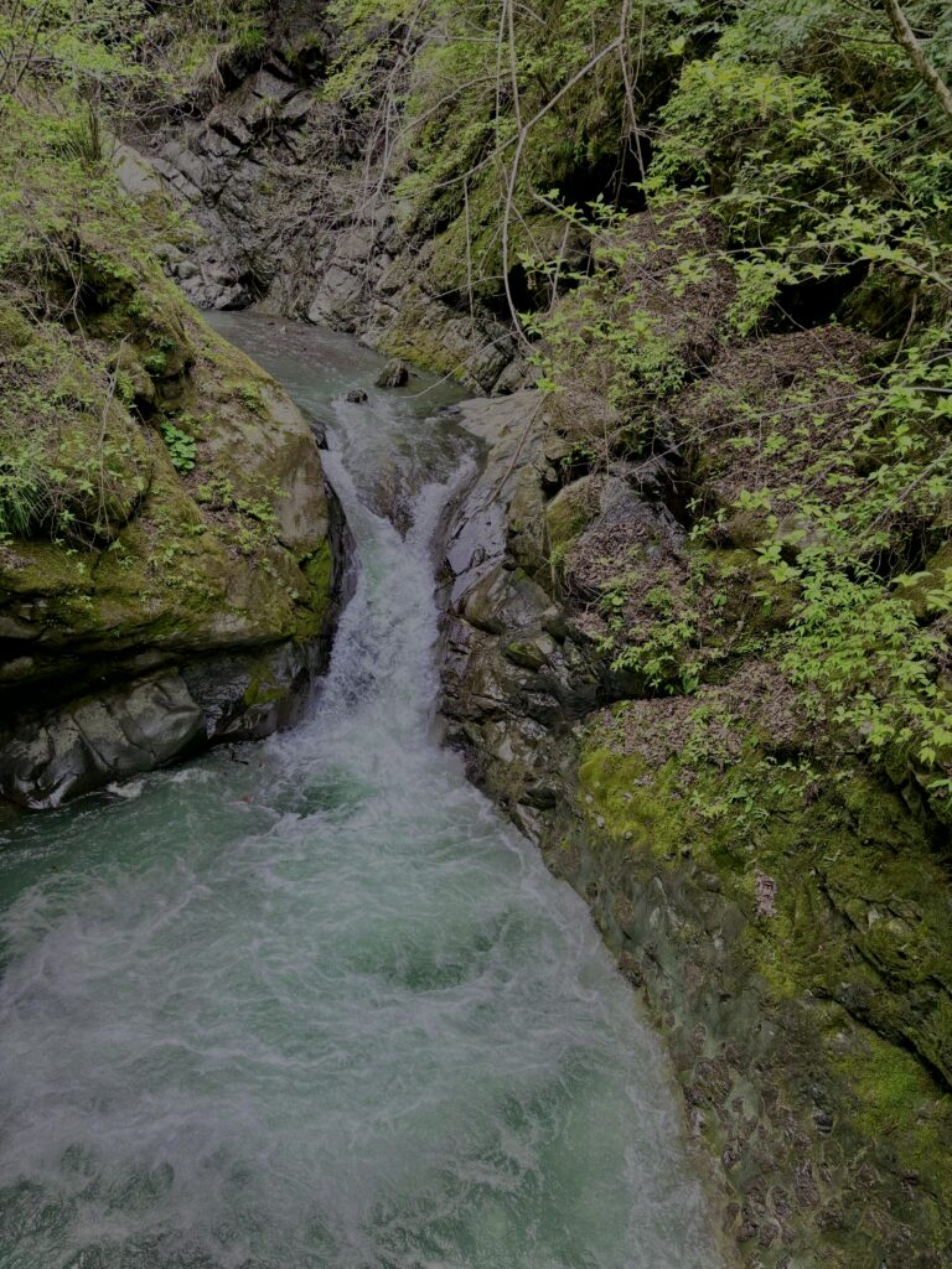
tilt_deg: -23.0
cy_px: 634
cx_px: 476
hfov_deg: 53.1
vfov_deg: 67.3
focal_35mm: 26
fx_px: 953
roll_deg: -6.1
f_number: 1.6
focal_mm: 5.96
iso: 32
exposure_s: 1/156
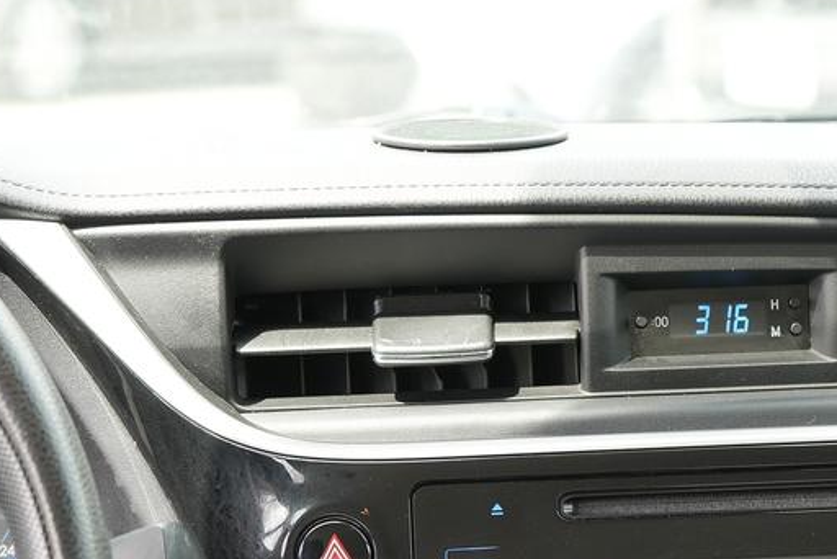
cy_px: 551
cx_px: 709
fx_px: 2908
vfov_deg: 10.9
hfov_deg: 16.2
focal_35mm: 125
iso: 200
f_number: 4.5
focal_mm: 50
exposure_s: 1/60
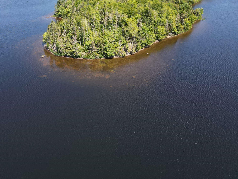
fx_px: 220
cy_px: 67
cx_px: 92
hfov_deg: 56.3
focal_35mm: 32
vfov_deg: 43.8
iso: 100
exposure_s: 1/1250
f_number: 1.7
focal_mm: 6.72
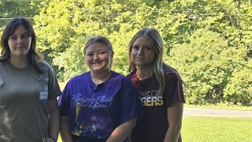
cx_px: -56
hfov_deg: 23.8
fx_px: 541
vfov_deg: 14.5
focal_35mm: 81
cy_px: 164
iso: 20
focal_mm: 6.3
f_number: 1.7
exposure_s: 1/180
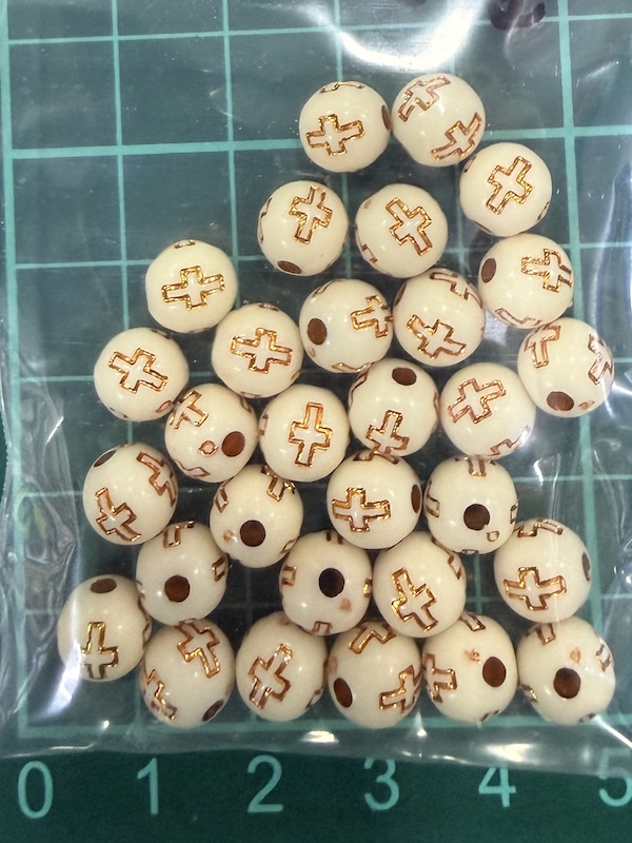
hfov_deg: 56.8
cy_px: 422
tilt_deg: -85.9
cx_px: 316
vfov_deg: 71.6
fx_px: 584
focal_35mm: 24
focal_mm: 2.22
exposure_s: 1/60
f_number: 2.2
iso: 400
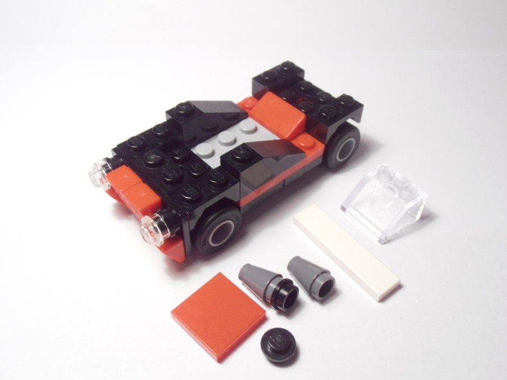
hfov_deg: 50.1
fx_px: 542
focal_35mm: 37
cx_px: 254
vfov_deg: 38.7
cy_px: 190
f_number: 3.9
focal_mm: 6.61
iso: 100
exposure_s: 1/30
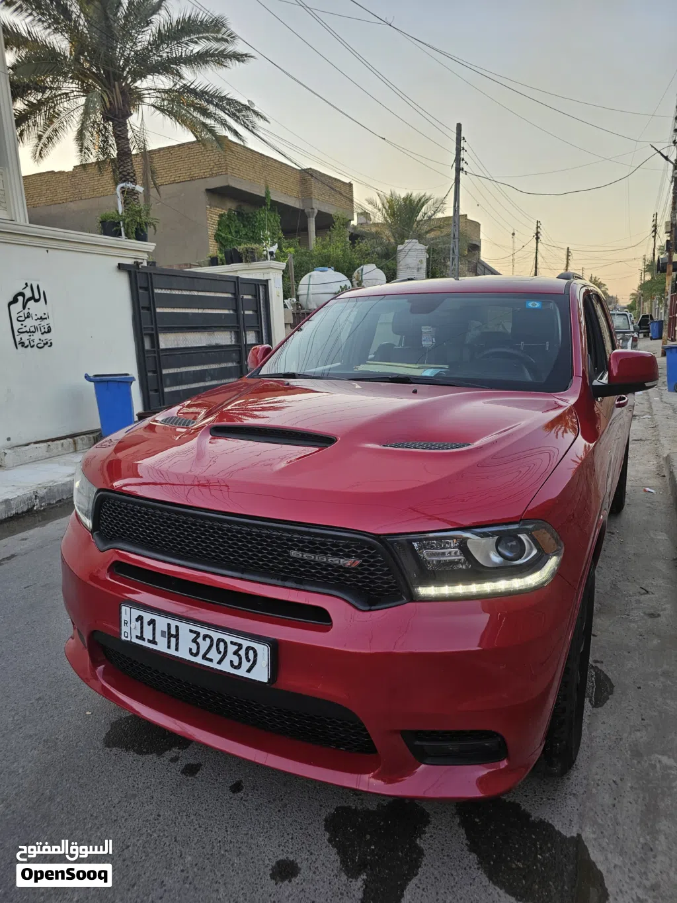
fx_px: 600
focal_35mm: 23
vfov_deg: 73.9
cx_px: 338
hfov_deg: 58.9
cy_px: 452
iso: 32
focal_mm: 6.3
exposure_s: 1/180
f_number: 1.7
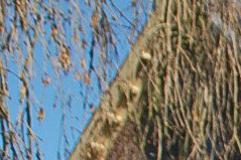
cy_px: 447
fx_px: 1391
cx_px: 608
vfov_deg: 6.2
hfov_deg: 8.8
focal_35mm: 208
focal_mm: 22
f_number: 4.5
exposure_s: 1/1250
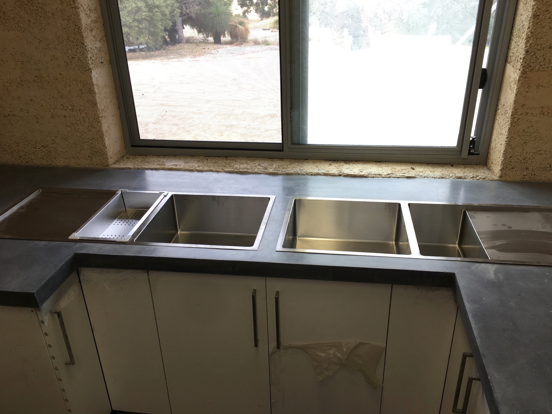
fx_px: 462
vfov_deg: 48.2
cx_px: 276
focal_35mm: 29
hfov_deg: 61.7
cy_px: 207
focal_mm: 4.15
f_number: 2.2
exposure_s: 1/50
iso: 25
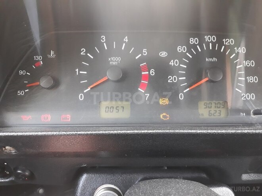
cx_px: 131
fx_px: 204
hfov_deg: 65.3
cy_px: 98
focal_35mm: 27
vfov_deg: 51.4
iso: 200
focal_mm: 3.71
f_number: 1.7
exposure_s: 1/25
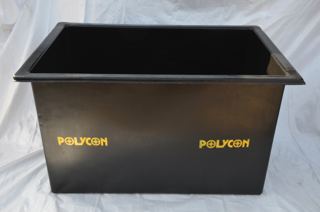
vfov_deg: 32.9
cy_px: 106
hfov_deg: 48.0
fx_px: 359
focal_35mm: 40
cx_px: 160
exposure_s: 1/160
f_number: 6.3
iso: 200
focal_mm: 27
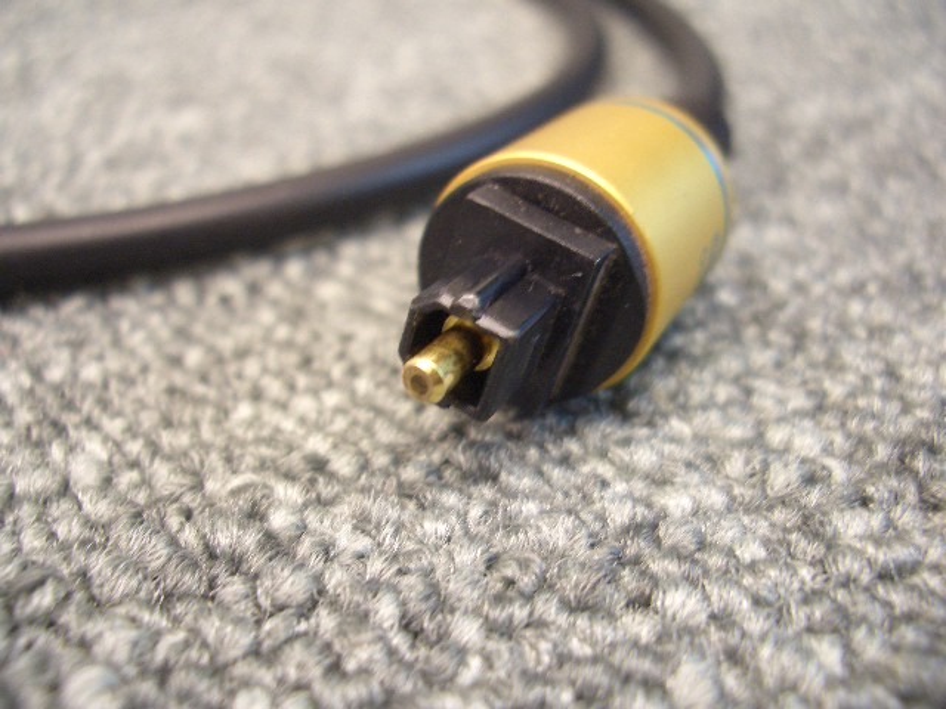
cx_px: 473
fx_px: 956
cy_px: 354
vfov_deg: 40.7
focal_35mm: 35
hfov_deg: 52.6
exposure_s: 1/8
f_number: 2.6
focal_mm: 5.8
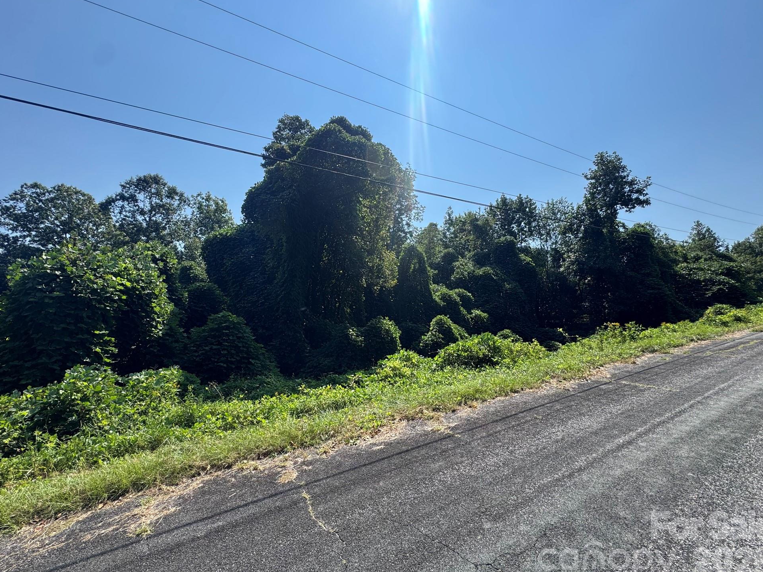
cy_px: 283
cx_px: 369
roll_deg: -1.1
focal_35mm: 15
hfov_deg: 98.1
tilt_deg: +5.9
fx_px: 331
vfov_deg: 81.8
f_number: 2.2
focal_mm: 2.22
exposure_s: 1/858
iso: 40
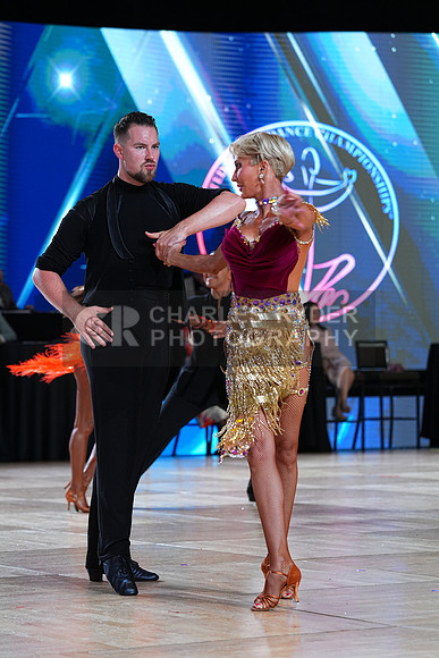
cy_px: 329
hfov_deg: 10.9
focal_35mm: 126
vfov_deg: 16.3
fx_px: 2303
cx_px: 220
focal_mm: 126
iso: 1250
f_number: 4
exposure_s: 1/500
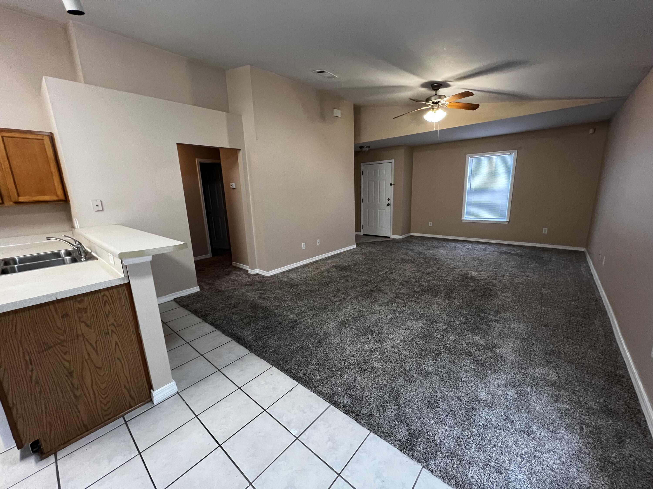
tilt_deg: -11.3
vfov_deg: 89.9
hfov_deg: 106.2
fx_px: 245
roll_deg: +2.1
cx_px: 326
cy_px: 244
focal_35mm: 13
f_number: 1.8
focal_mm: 1.57
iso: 500
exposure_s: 1/60
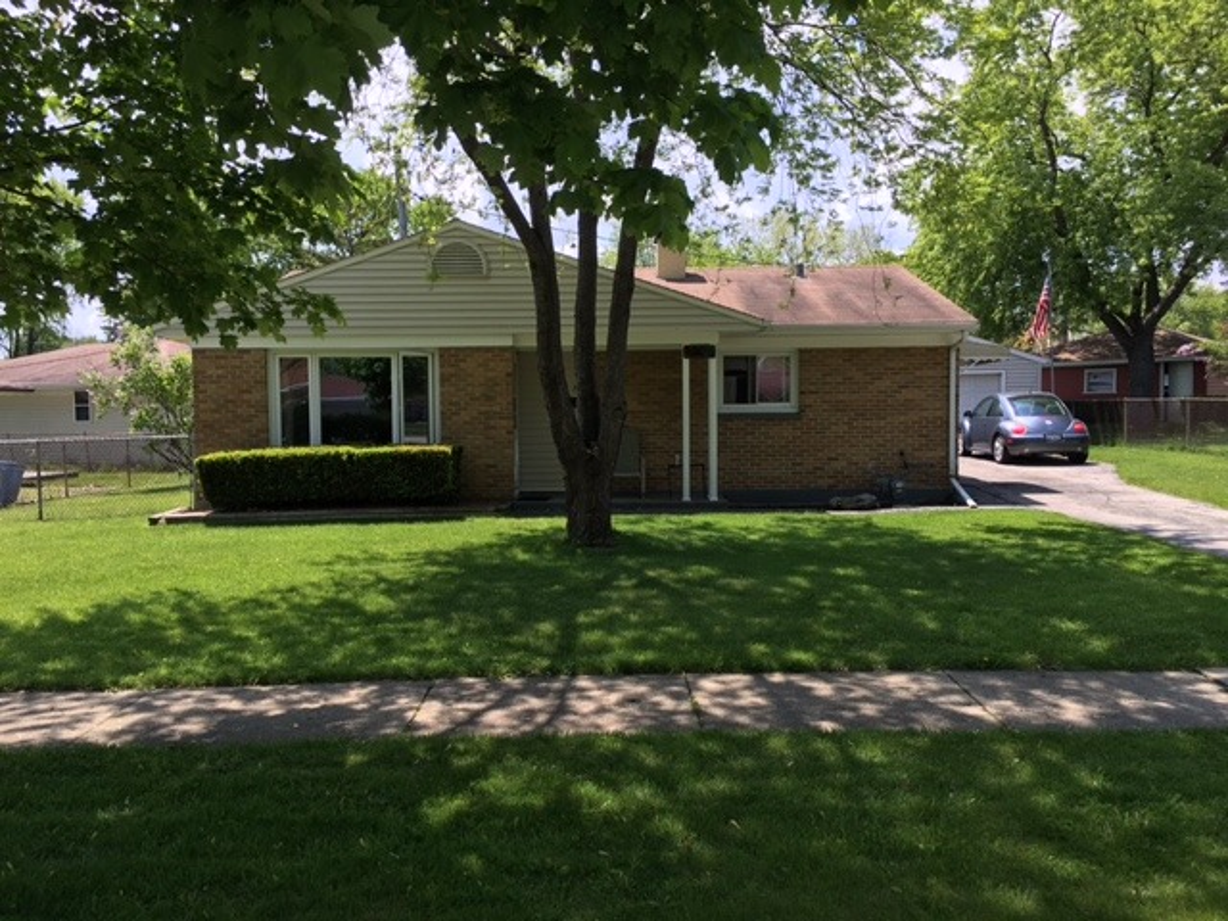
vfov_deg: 48.2
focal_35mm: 29
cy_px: 460
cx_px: 614
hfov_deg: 61.7
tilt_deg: -2.7
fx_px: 1029
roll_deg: -0.2
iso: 25
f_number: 2.2
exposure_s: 1/680
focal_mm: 4.15
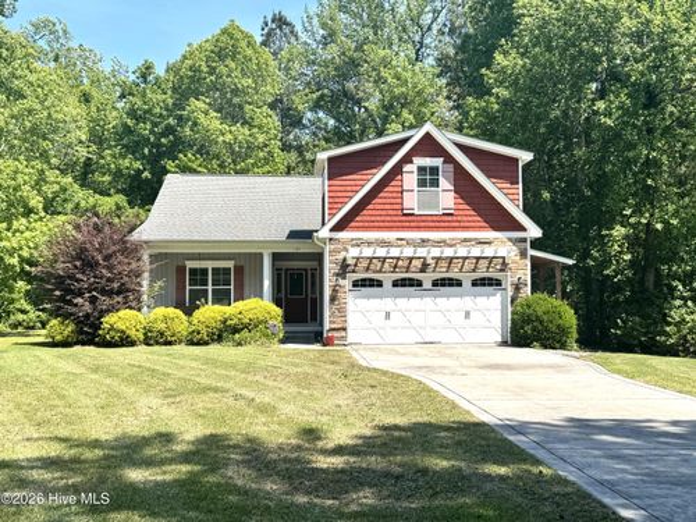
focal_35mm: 41
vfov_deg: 35.1
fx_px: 824
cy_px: 261
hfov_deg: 45.8
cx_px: 348
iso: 80
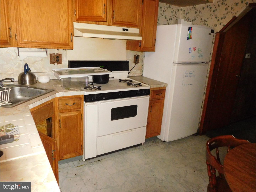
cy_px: 96
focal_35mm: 25
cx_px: 128
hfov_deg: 69.4
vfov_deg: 54.9
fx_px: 185
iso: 1100
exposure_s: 1/30
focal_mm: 4.5
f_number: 3.4
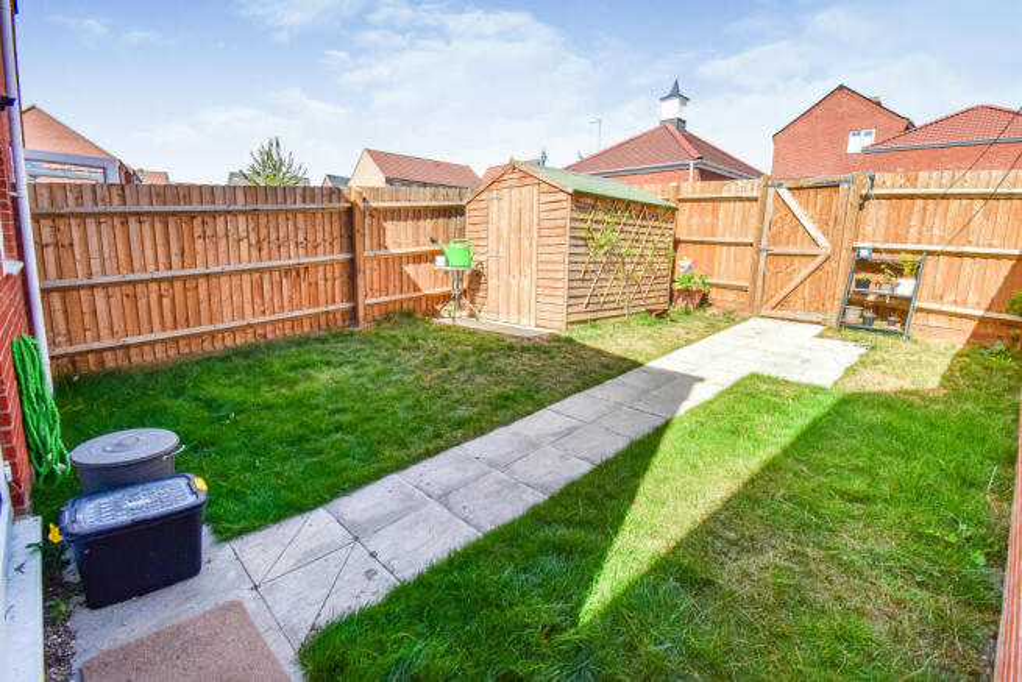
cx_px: 511
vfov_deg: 77.4
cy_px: 341
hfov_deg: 100.4
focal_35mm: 15
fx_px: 426
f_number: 11
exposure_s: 1/400
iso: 400
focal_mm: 10
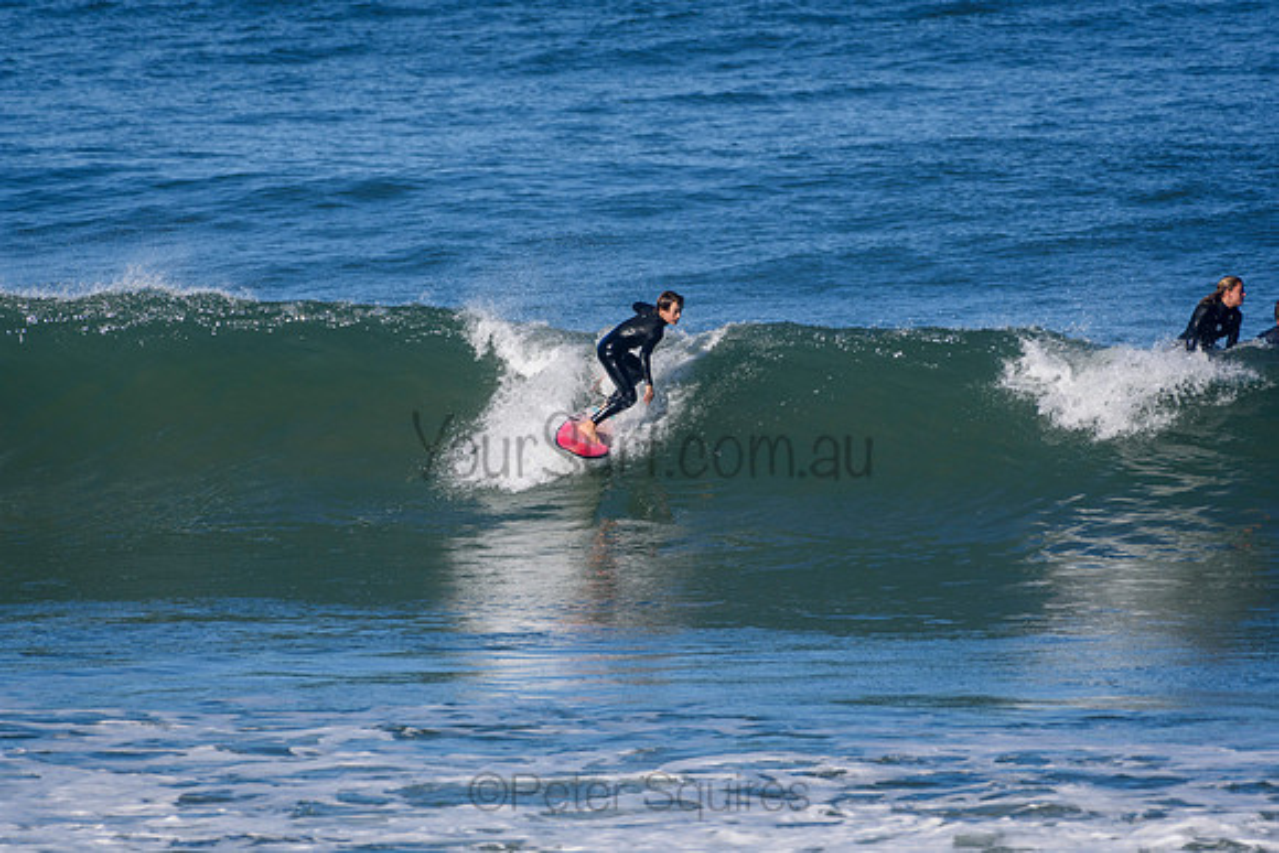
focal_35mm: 750
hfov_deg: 2.7
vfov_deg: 1.8
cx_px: 640
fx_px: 26651
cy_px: 426
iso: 320
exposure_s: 1/2000
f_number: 5.6
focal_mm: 500
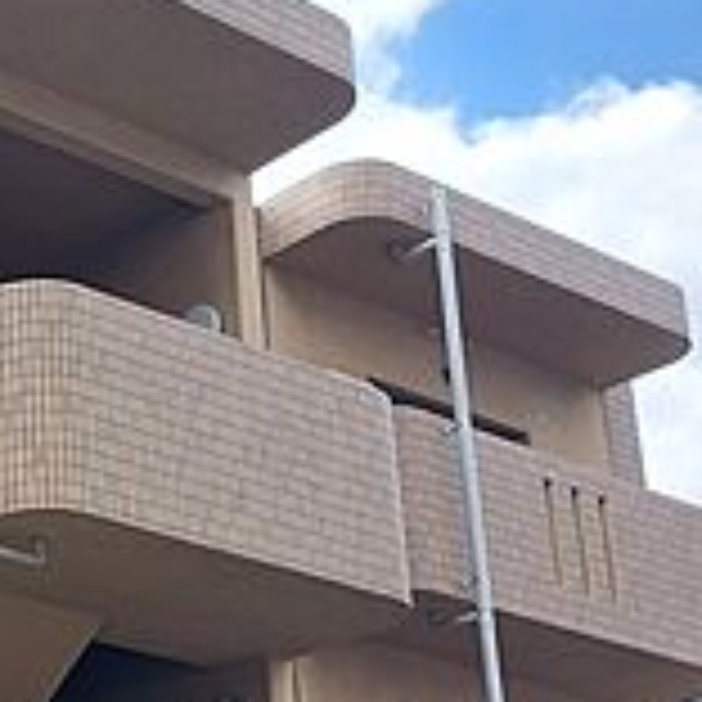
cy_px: 590
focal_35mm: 87
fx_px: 1996
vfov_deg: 19.7
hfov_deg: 18.5
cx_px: -225
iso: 25
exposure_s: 1/168
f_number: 1.8
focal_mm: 5.23
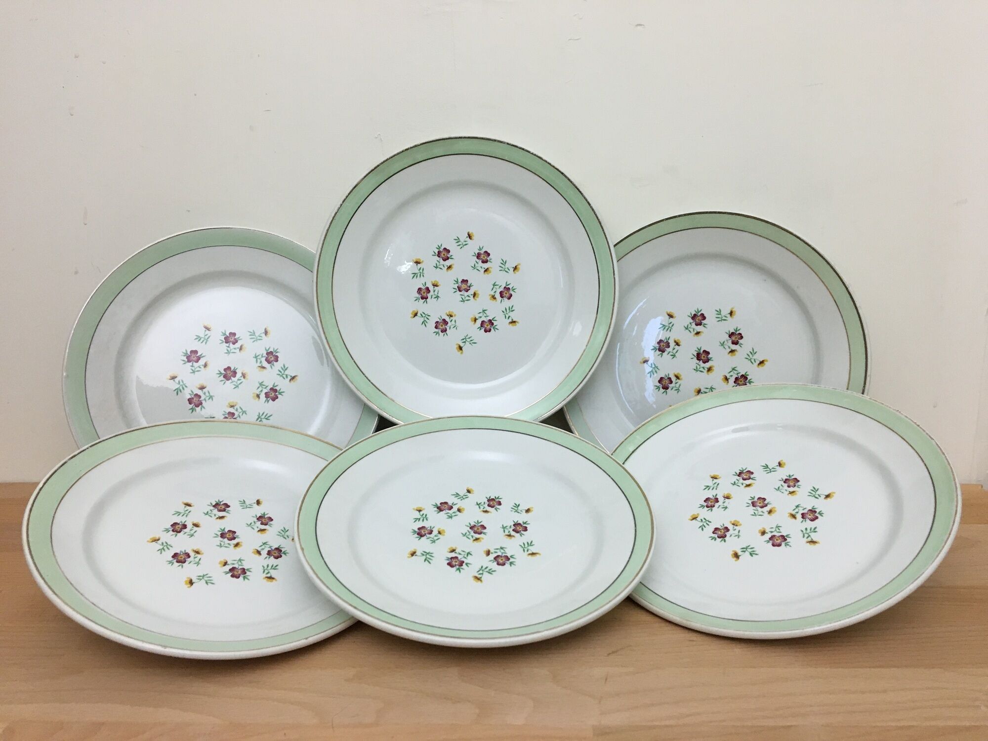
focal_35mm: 29
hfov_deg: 61.7
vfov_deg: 48.2
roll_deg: +0.4
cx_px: 494
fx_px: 828
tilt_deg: -12.0
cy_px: 370
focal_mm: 4.15
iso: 125
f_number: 2.2
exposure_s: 1/33
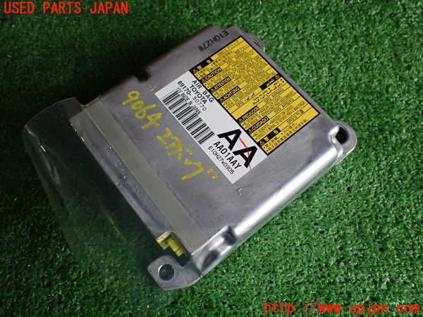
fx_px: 367
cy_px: 158
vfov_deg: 46.8
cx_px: 212
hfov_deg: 60.0
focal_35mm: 30
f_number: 2.3
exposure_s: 1/125
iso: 320
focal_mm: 5.4
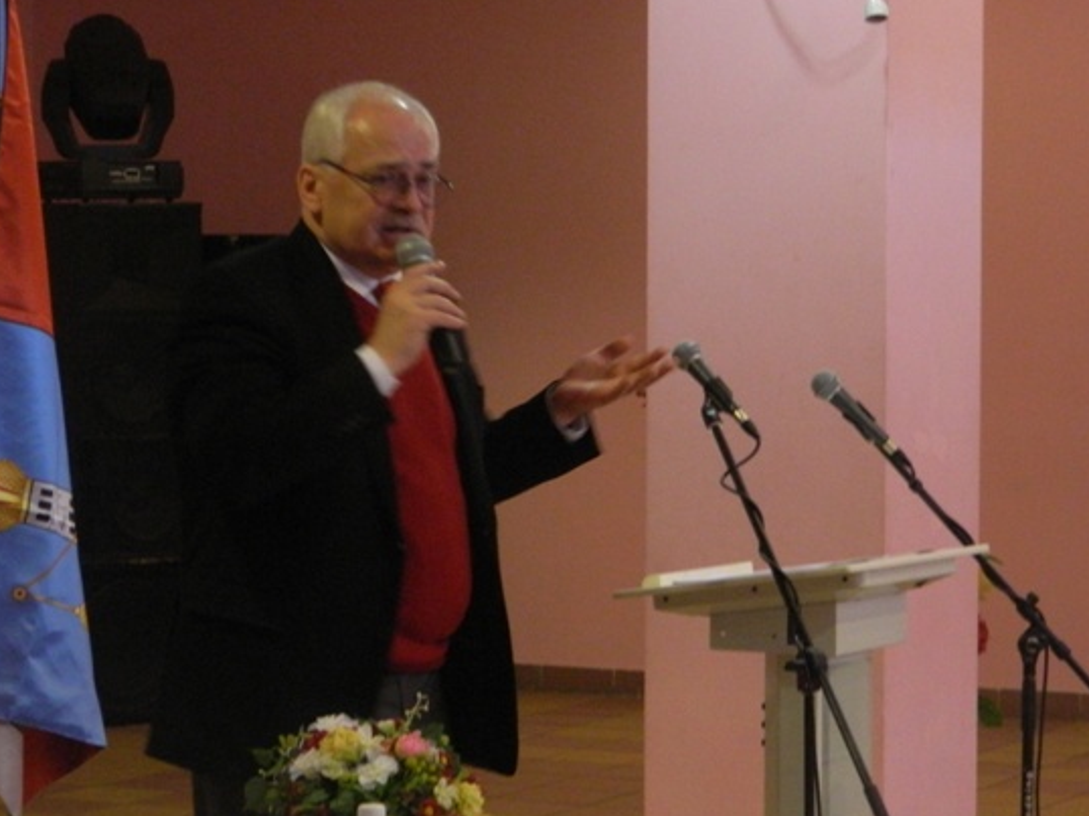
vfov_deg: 11.8
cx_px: 538
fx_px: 3931
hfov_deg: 15.8
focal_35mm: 125
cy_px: 431
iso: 400
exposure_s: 1/25
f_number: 4.2
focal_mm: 15.1
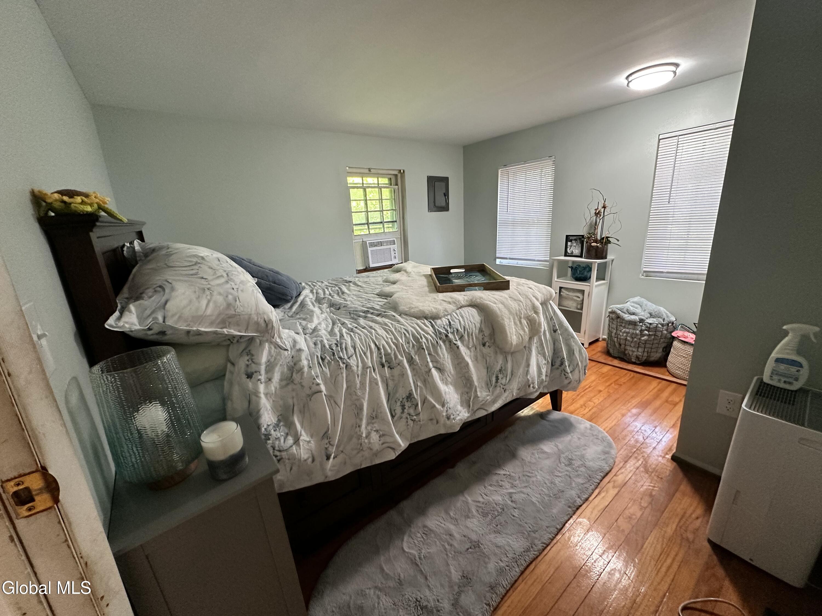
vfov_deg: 85.7
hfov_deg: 102.1
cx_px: 411
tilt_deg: -14.9
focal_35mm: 14
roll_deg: +2.8
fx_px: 332
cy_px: 308
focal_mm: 2.22
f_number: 2.2
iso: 400
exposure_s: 1/60
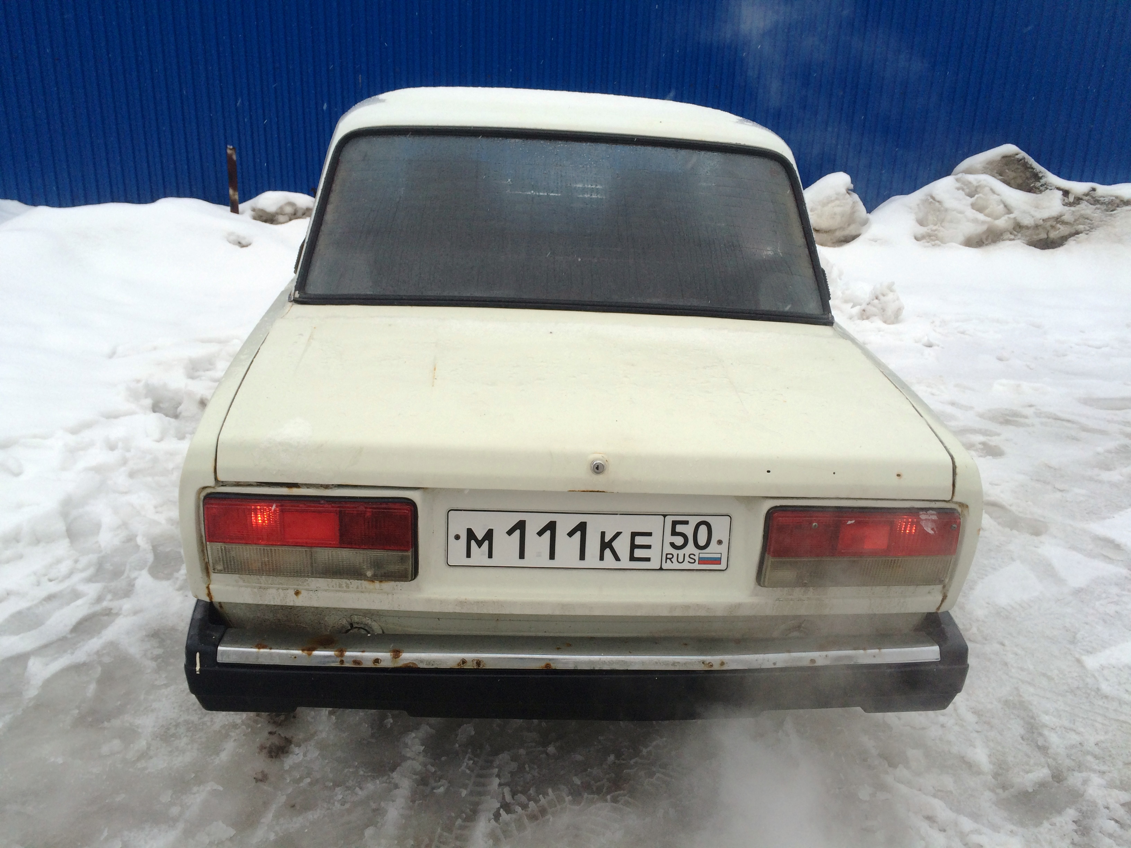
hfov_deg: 61.7
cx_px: 566
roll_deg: -2.5
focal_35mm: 29
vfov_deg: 48.2
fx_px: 948
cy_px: 424
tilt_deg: -20.2
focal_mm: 4.15
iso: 32
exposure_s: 1/533
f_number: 2.2
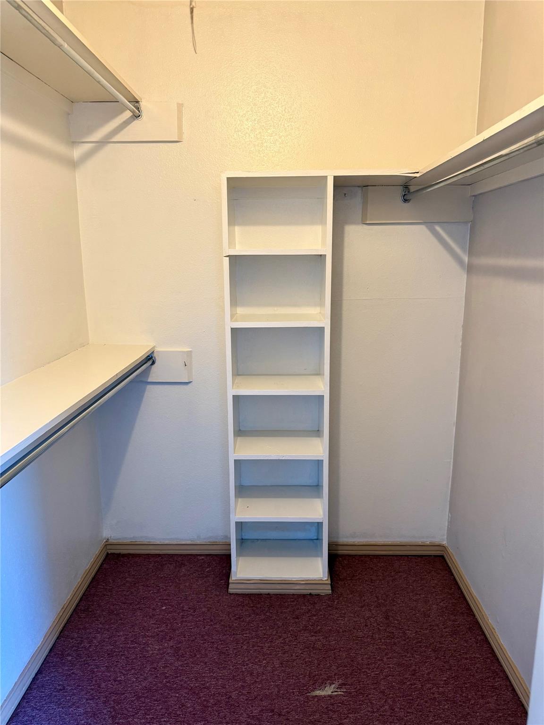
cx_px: 272
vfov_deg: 71.6
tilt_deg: -11.6
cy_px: 362
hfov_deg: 56.8
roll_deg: -0.2
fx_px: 503
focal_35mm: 24
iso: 250
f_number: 1.78
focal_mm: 6.76
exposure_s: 1/60
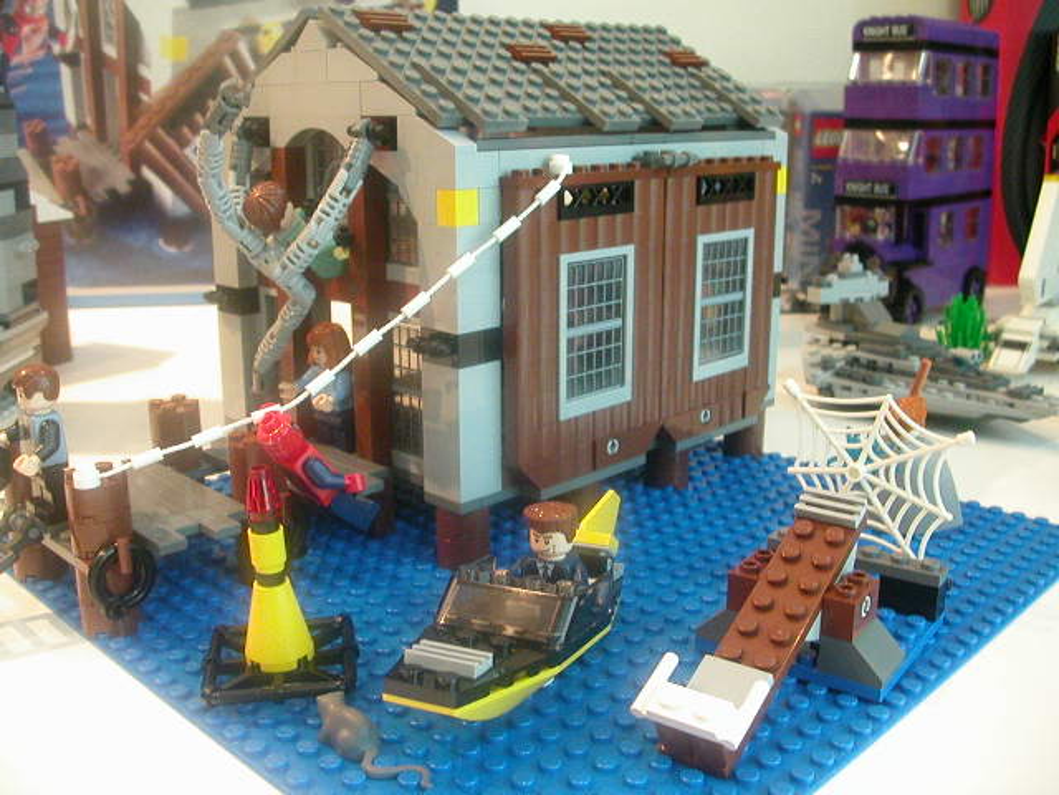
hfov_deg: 50.1
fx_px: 1132
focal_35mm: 37
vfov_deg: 38.7
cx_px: 530
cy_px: 398
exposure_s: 1/19.2
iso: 400
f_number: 2.7
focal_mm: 5.6
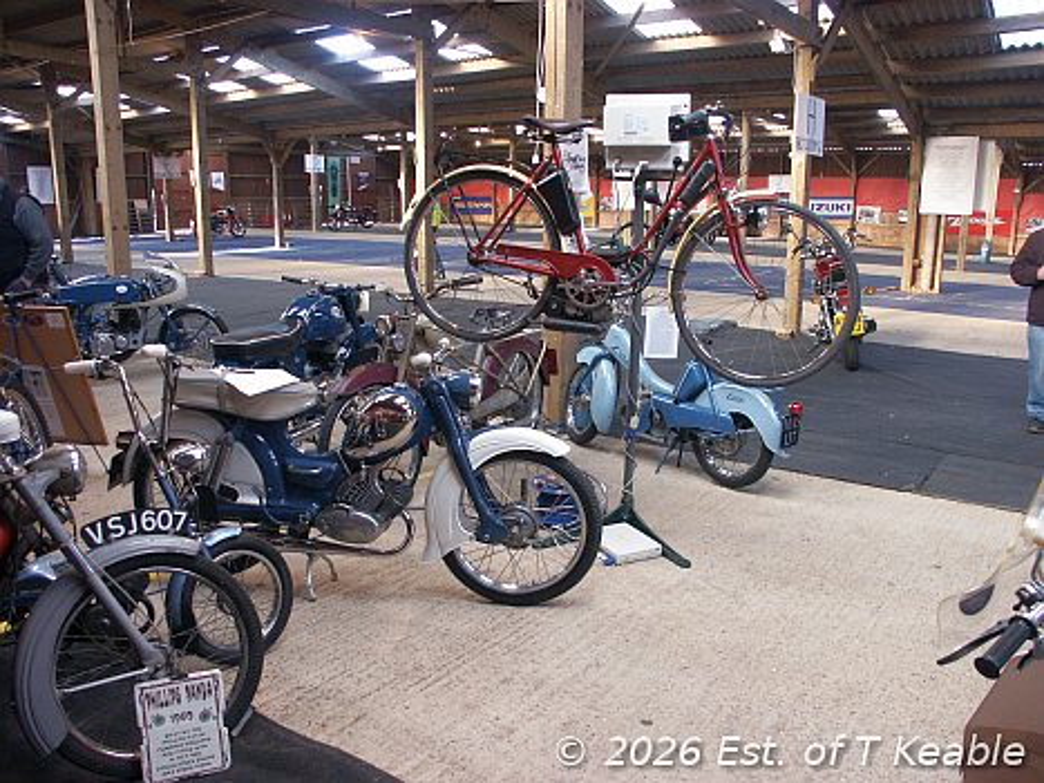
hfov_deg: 63.5
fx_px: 844
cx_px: 522
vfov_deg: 49.7
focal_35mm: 28
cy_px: 392
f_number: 2.8
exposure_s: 1/30
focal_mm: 7.27
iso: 200
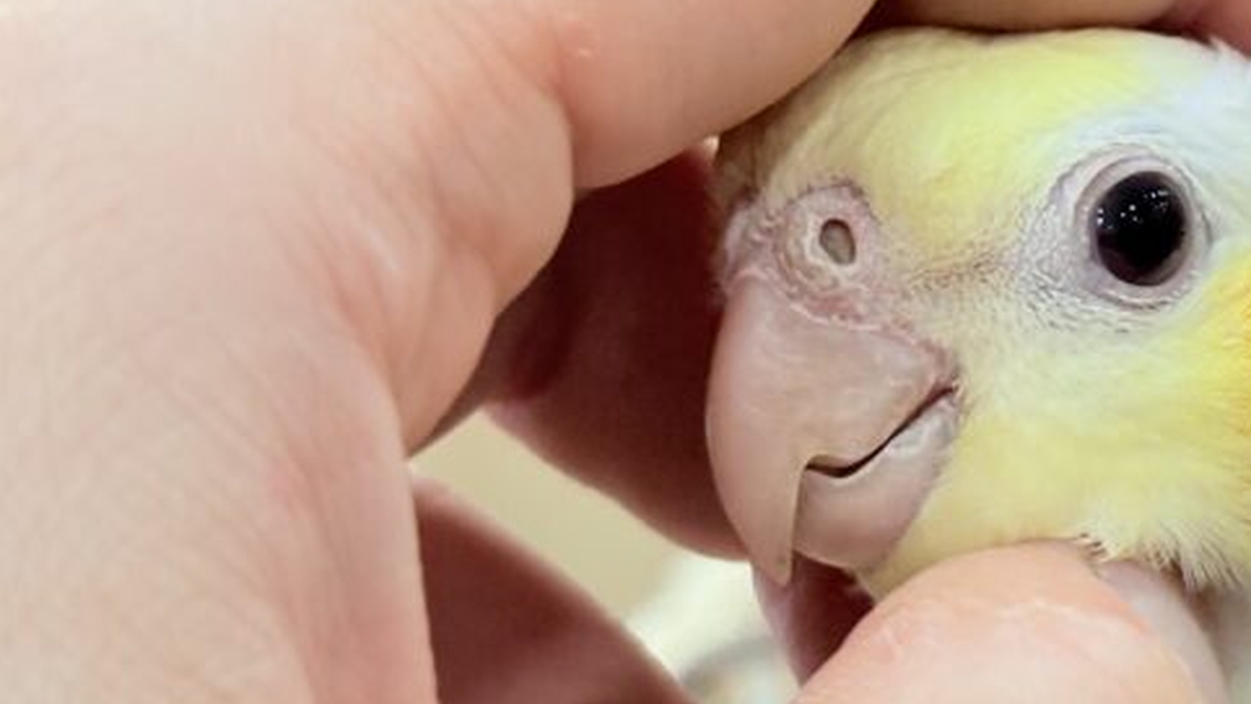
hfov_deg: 14.8
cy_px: 234
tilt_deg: -12.4
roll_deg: +10.5
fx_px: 4677
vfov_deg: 8.6
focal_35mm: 141
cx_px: 1472
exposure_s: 1/100
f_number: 1.6
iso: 100
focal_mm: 5.96
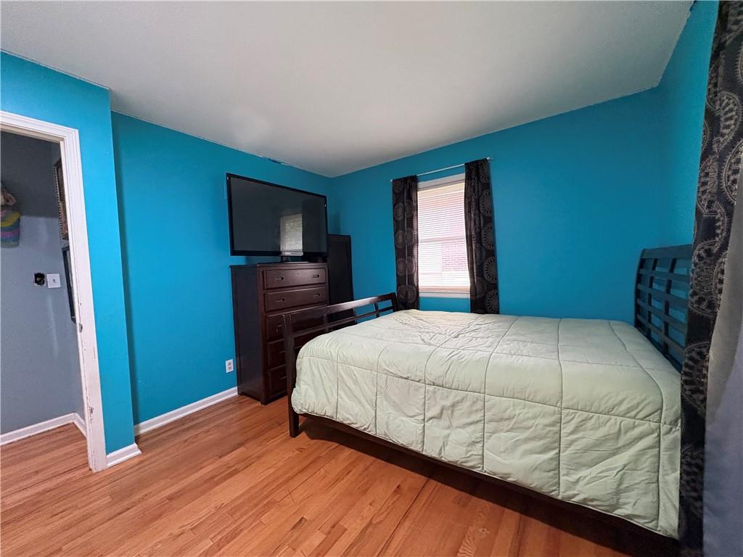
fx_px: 300
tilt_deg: -2.2
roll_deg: +2.8
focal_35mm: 14
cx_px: 372
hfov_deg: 102.1
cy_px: 278
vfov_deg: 85.7
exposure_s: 1/60
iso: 800
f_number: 2.2
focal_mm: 2.22
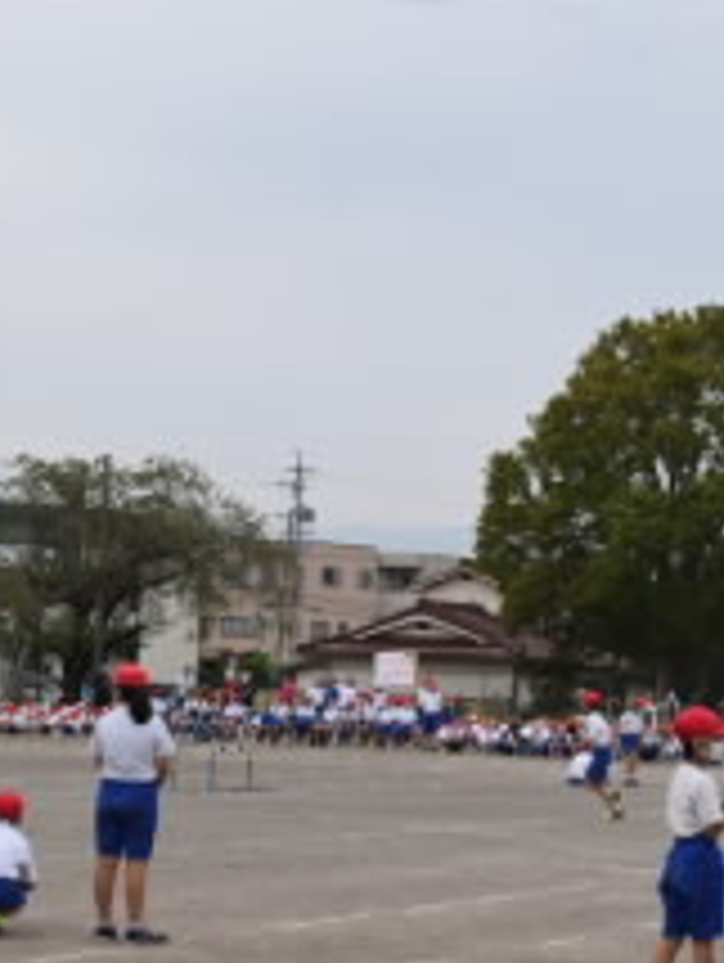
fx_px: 2588
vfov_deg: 21.0
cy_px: 551
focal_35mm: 93
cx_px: 612
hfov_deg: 15.8
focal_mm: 30
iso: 400
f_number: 5.6
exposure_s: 1/1600
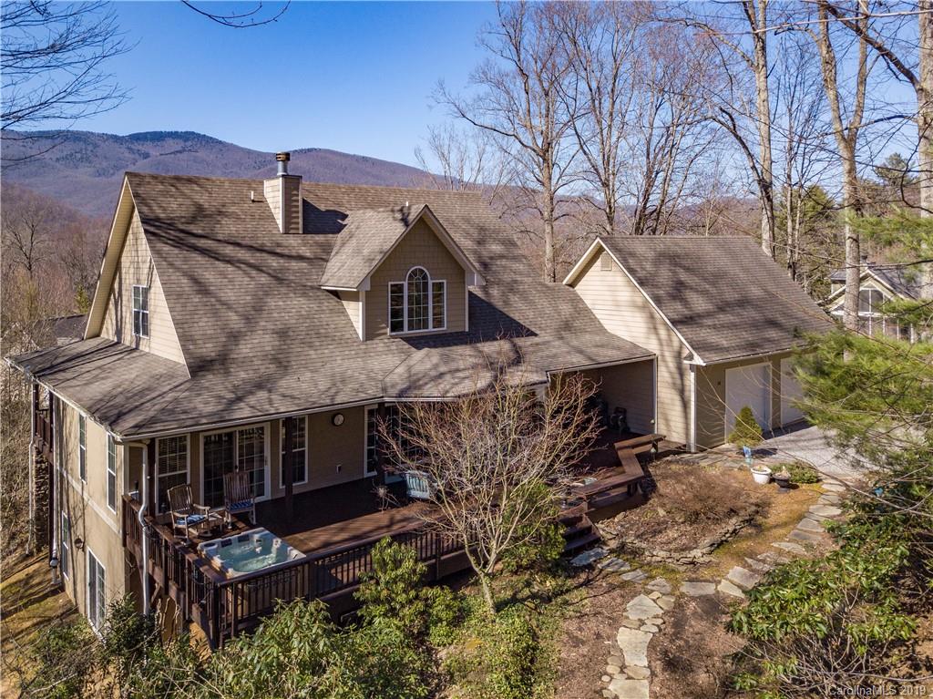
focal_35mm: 26
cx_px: 466
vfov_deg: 53.0
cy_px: 350
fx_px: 700
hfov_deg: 67.3
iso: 100
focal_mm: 4.7
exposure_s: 1/1000
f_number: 2.2
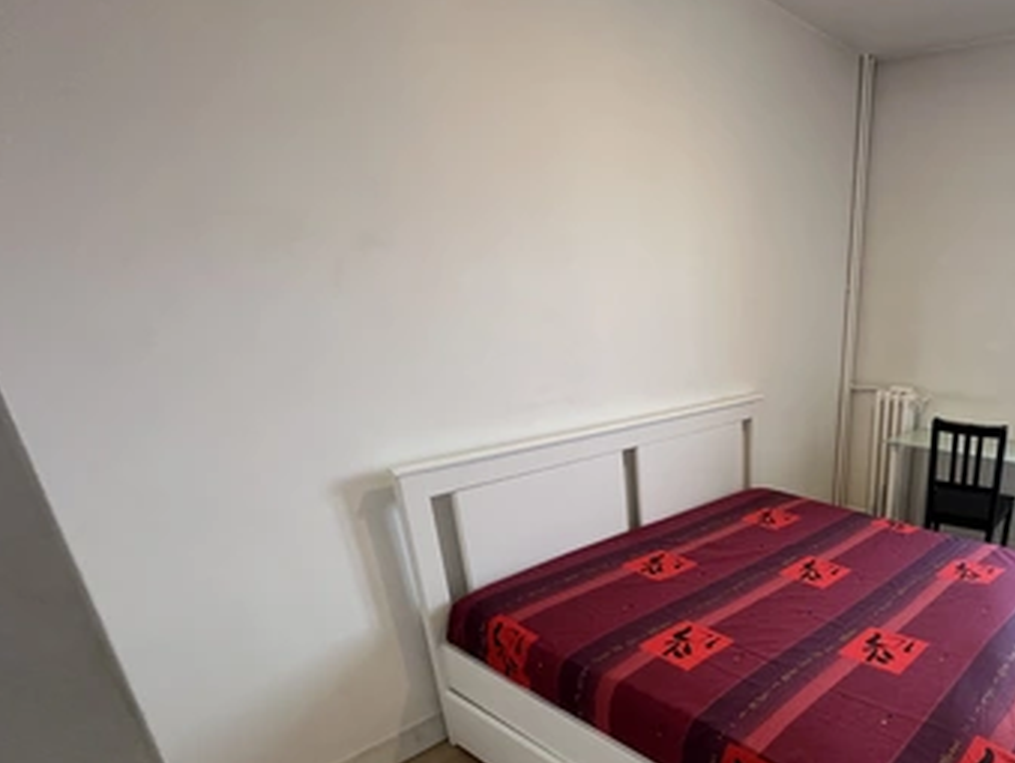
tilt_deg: -22.3
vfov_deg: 58.5
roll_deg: -2.0
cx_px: 789
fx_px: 646
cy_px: 557
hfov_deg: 70.0
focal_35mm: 22
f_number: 2.2
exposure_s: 1/50
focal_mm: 2.22
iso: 160
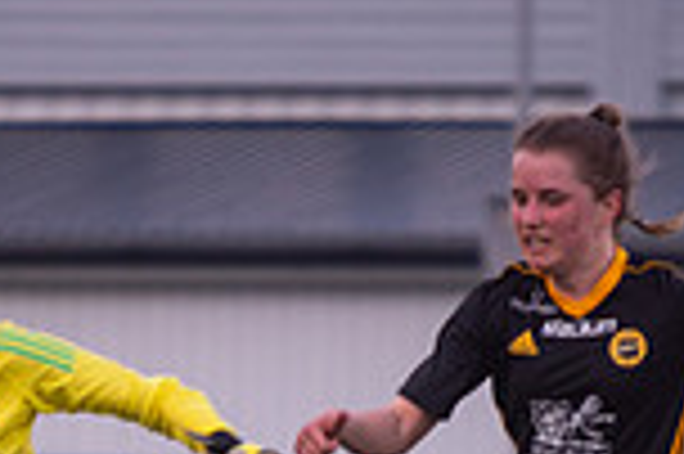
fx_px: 20308
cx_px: 54
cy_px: 863
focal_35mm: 1070
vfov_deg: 1.3
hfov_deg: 1.9
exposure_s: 1/800
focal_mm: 280
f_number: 4
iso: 500
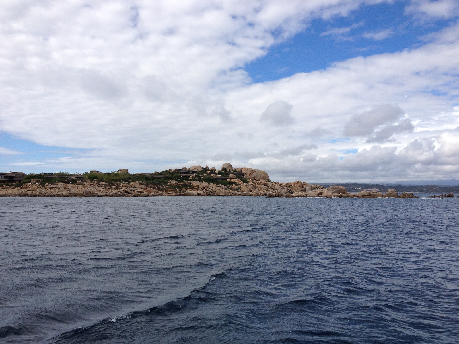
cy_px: 172
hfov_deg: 52.6
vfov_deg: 40.7
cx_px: 230
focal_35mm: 35
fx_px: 464
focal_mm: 4.28
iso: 64
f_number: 2.4
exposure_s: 1/2404
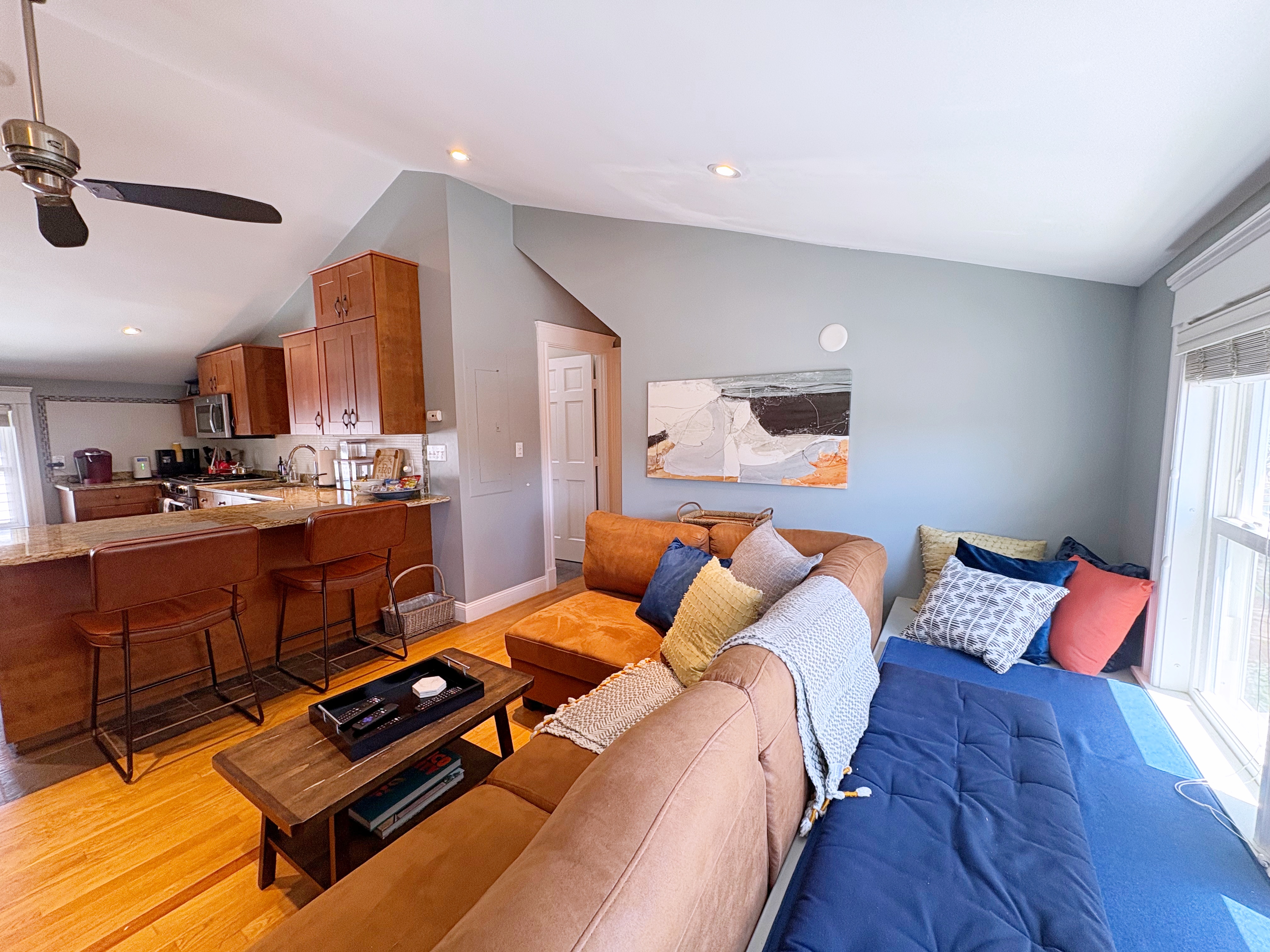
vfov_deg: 85.7
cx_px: 635
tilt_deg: -6.3
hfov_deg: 102.1
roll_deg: +0.4
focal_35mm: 14
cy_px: 476
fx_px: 514
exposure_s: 1/60
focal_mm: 2.22
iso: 160
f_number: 2.2
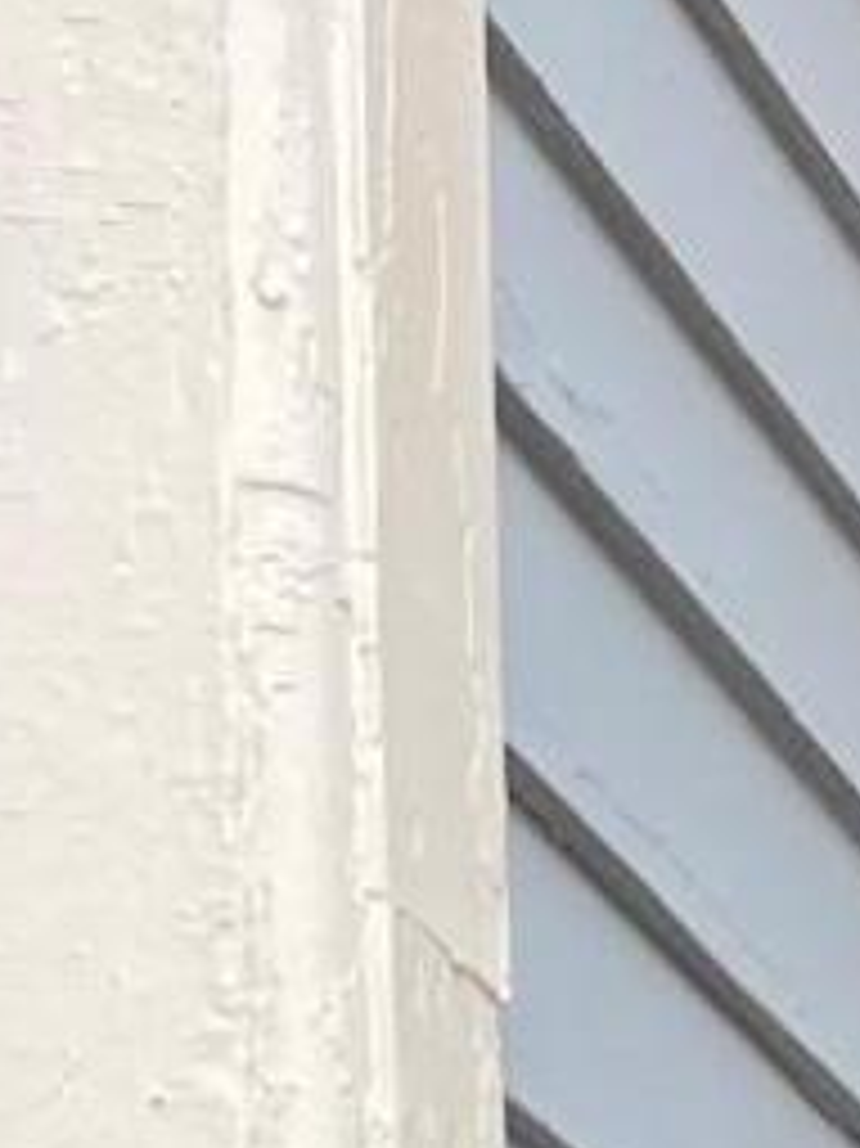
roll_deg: +0.7
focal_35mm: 204
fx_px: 6763
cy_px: 3516
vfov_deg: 8.2
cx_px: 3188
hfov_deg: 6.2
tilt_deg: -3.2
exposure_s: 1/241
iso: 32
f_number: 1.6
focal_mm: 4.2
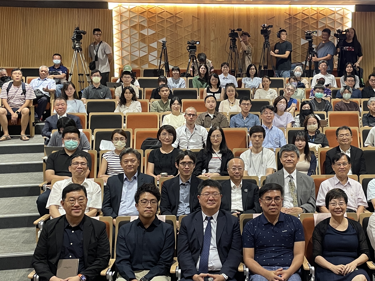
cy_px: 125
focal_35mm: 50
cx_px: 258
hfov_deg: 37.7
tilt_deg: -6.2
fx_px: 542
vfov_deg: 29.1
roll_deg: +0.4
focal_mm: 4.2
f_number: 1.6
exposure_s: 1/60
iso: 125
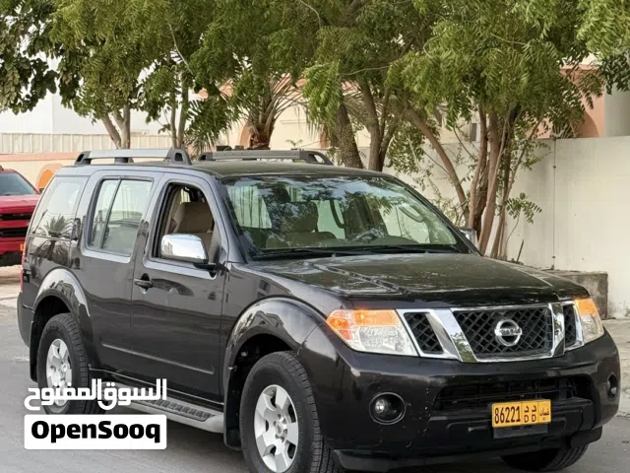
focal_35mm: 48
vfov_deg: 30.3
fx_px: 874
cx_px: 315
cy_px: 236
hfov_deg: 39.7
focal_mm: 6.76
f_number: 1.78
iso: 250
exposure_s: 1/60
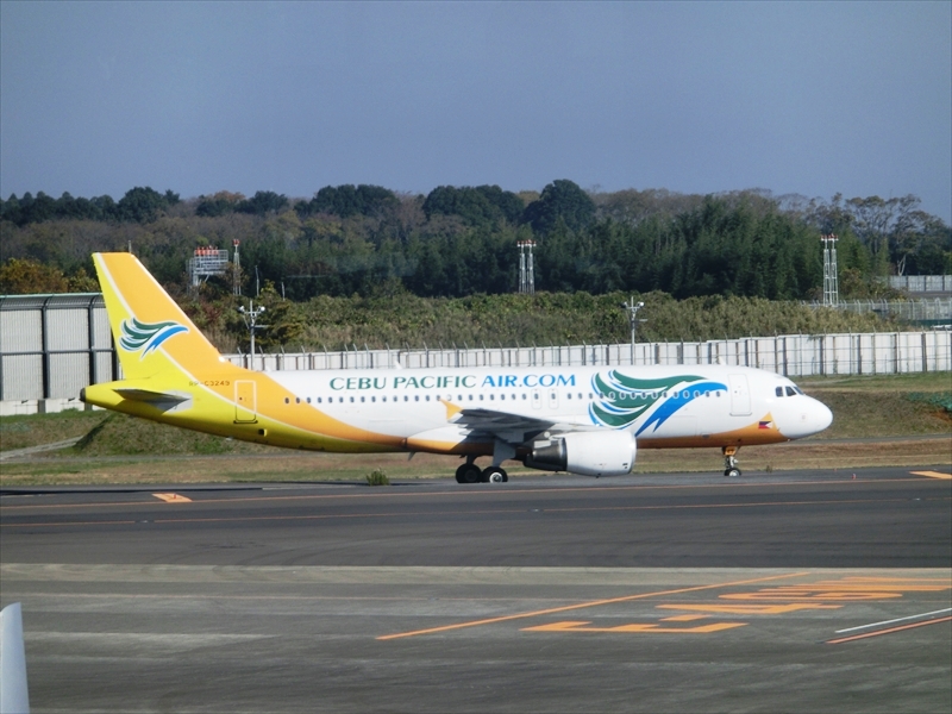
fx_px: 5995
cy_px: 357
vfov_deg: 6.8
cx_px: 476
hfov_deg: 9.1
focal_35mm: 218
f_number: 5.7
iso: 80
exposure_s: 1/250
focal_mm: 38.58
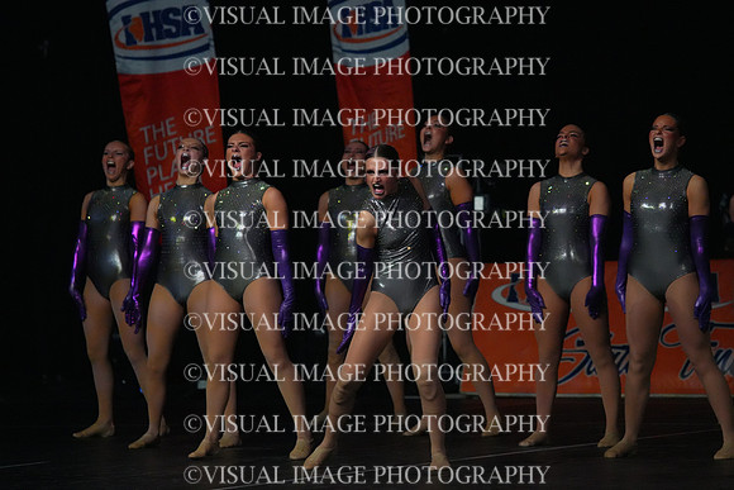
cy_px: 245
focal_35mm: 275
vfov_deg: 5.0
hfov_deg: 7.5
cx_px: 367
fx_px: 5608
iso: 12800
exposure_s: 1/1000
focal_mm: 275
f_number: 5.6
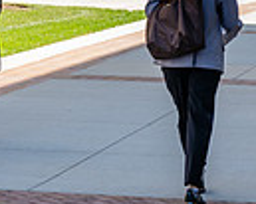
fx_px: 1666
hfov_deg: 8.7
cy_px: -128
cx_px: -36
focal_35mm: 220
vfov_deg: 6.9
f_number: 4
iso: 200
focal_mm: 52
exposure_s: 1/400
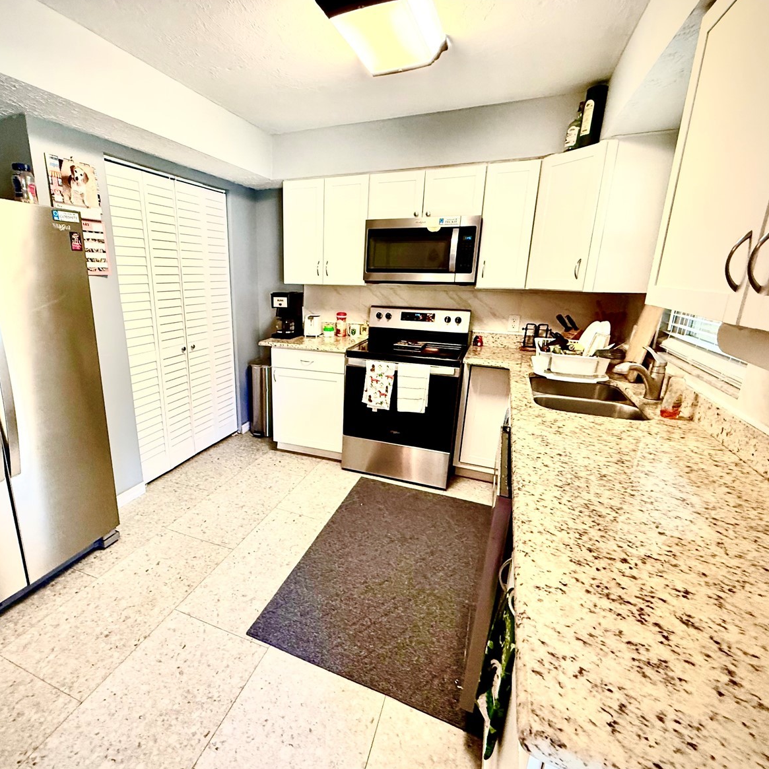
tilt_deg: -14.7
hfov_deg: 83.1
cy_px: 389
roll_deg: -0.6
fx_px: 427
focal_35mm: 17
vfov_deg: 84.0
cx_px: 313
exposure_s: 1/60
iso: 400
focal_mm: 2.22
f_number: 2.2
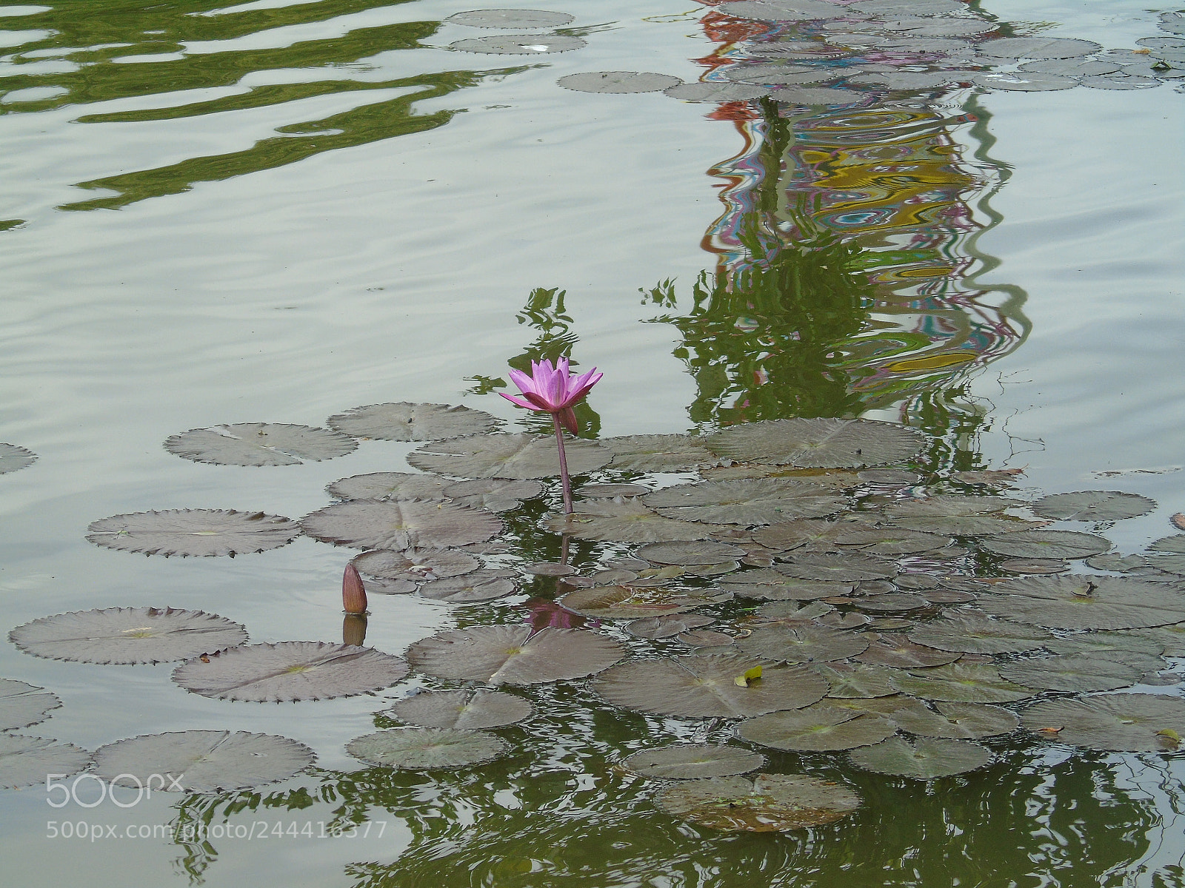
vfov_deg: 8.0
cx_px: 592
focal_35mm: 186
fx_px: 6367
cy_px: 444
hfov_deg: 10.6
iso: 80
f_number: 5
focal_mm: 33
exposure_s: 1/320
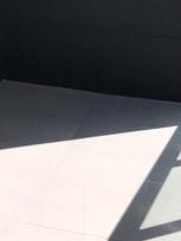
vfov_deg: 21.9
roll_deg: -1.5
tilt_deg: -7.9
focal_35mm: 88
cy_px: 43
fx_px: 614
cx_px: -9
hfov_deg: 16.4
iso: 20
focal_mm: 3.99
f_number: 1.8
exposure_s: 1/2591
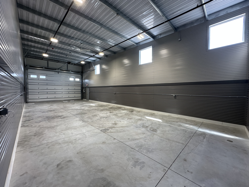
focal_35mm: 14
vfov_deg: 85.7
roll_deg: -0.8
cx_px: 124
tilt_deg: -2.1
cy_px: 94
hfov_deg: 102.1
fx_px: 101
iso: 100
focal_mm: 2.22
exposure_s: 1/99
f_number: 2.2
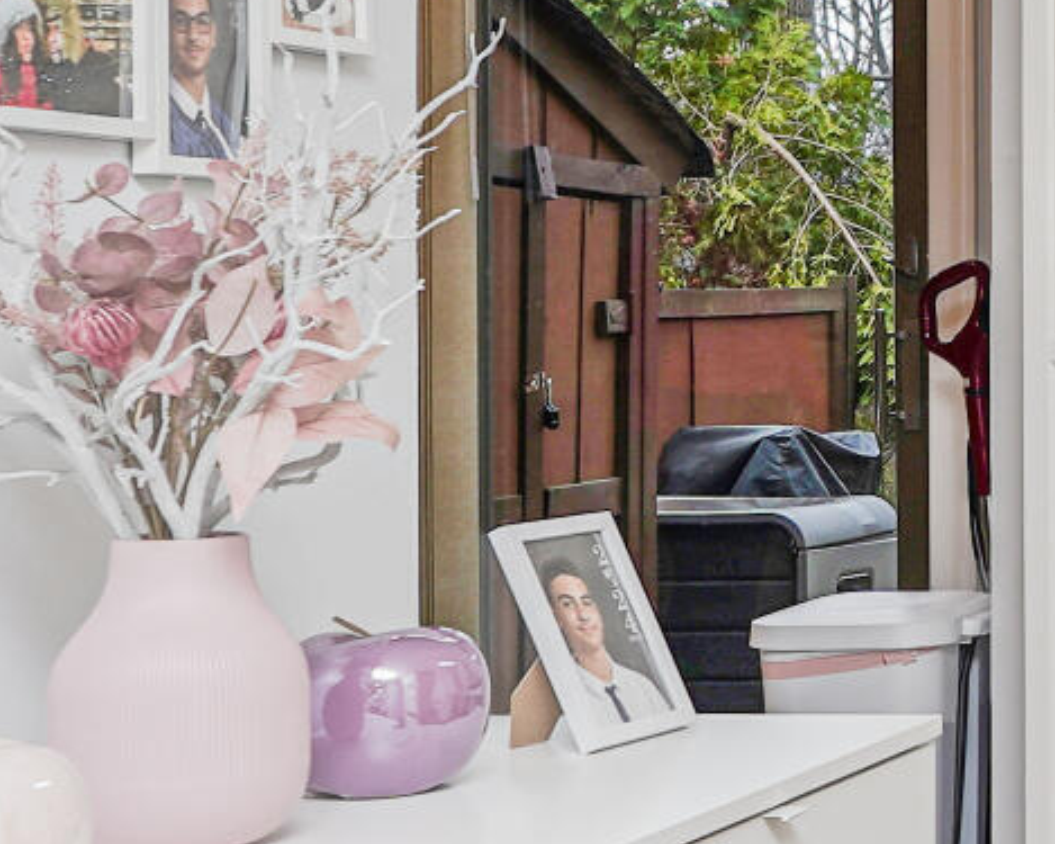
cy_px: 200
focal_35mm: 96
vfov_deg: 15.9
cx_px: 2018
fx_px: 2997
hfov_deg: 16.1
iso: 50
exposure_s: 1/40
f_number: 4.5
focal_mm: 16
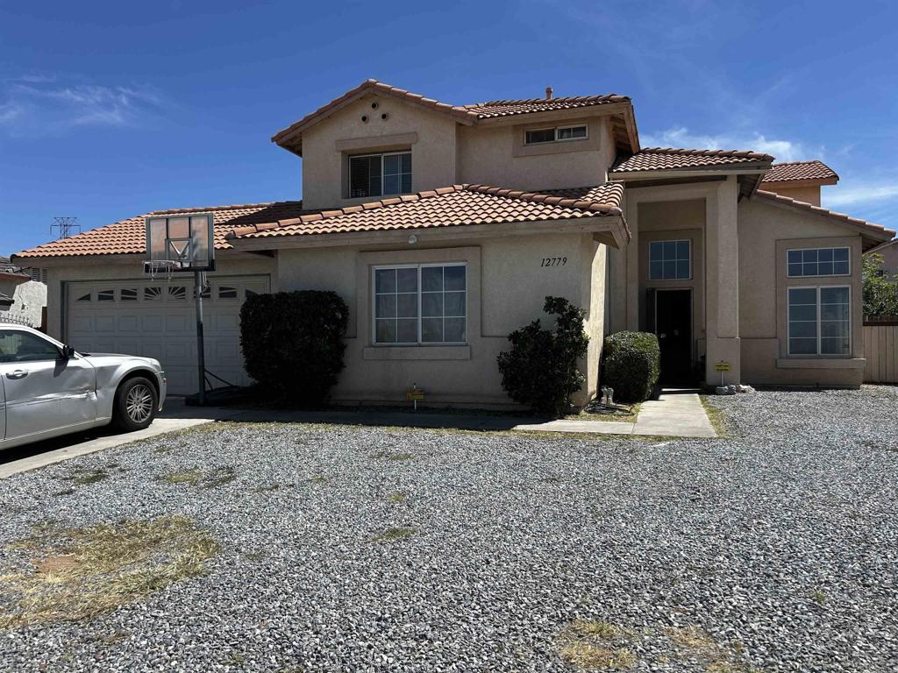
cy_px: 336
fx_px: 674
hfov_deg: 67.3
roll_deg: +0.9
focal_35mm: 26
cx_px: 449
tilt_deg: +0.0
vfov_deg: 53.1
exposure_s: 1/4831
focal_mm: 5.7
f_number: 1.5
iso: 50
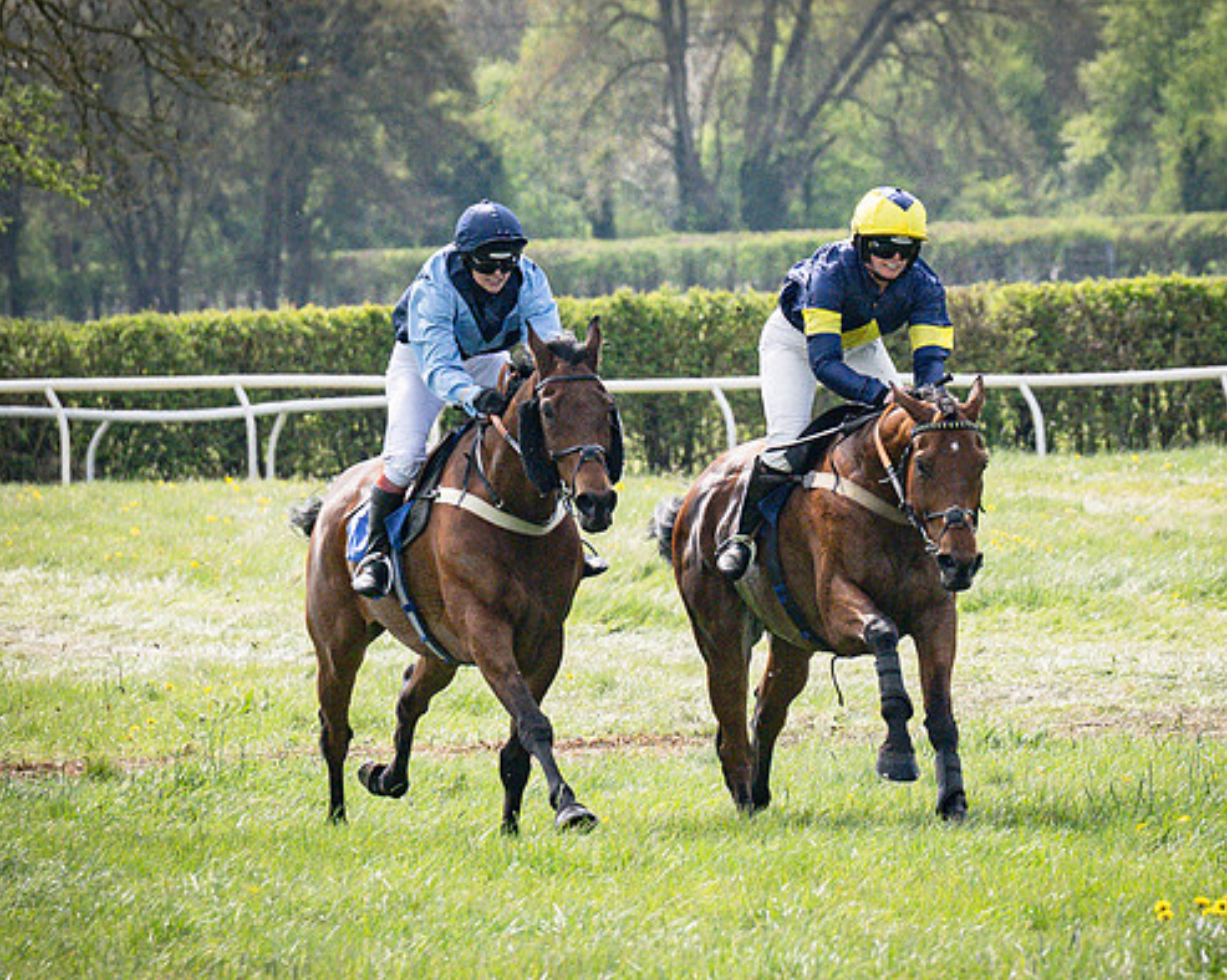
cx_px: 1109
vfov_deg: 3.0
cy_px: 382
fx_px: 19021
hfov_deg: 3.7
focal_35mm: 524
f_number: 5
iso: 400
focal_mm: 155
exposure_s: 1/3200
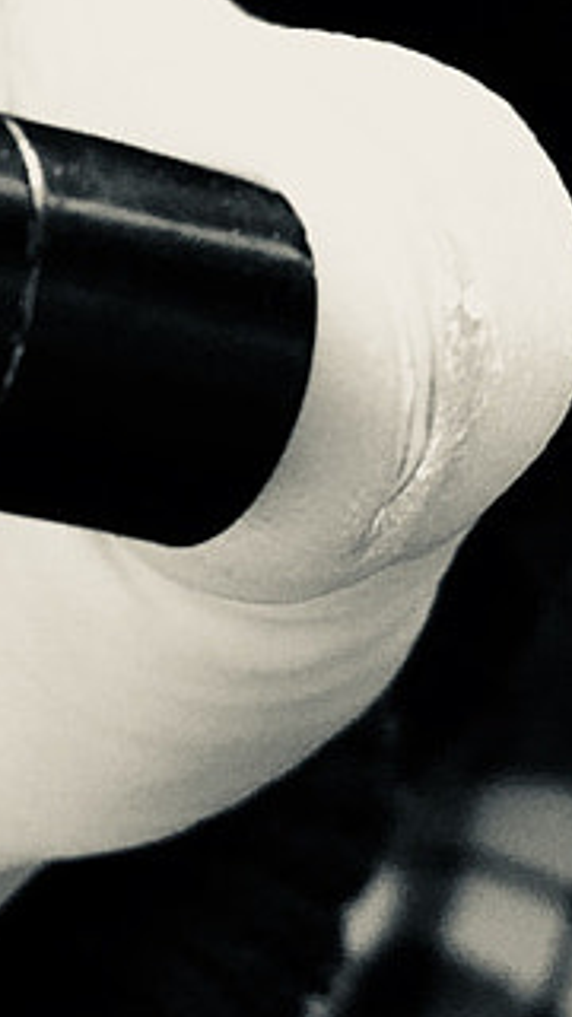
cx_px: -356
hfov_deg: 7.5
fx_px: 4260
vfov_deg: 13.6
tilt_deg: -57.1
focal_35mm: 158
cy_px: 305
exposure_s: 1/100
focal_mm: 4.15
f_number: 2.2
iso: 32
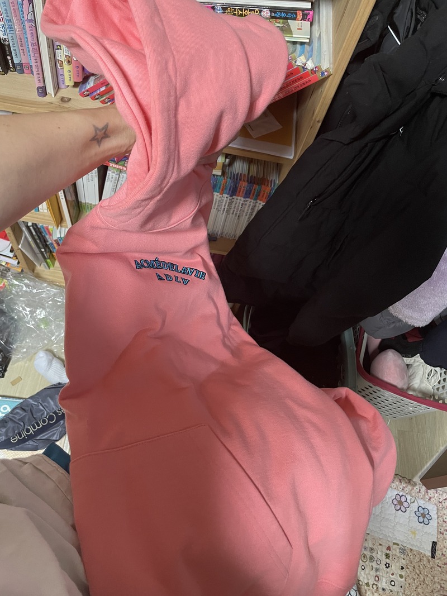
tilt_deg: -61.6
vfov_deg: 67.3
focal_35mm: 26
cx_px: 224
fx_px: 448
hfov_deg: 53.1
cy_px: 298
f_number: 1.6
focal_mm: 4.2
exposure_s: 1/60
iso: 400
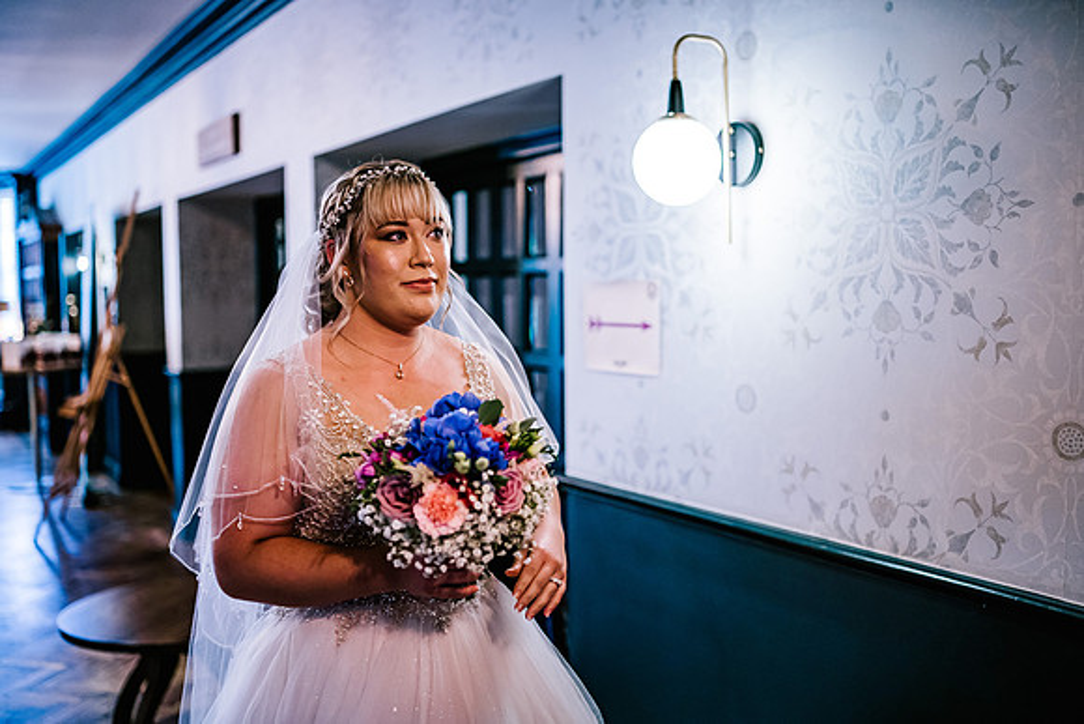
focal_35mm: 36
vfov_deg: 37.1
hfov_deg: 53.4
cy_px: 362
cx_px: 542
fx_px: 1078
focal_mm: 35
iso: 1250
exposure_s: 1/250
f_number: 1.4
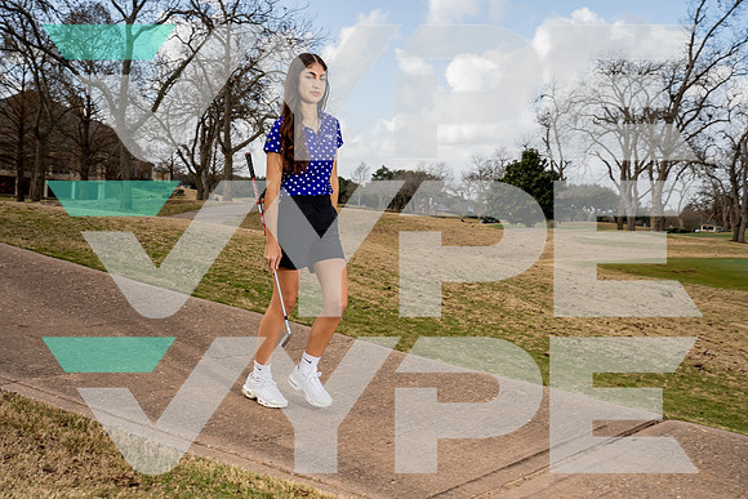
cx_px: 374
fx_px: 977
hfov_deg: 41.9
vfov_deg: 28.7
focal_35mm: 47
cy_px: 250
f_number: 8
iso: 100
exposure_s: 1/250
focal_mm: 47
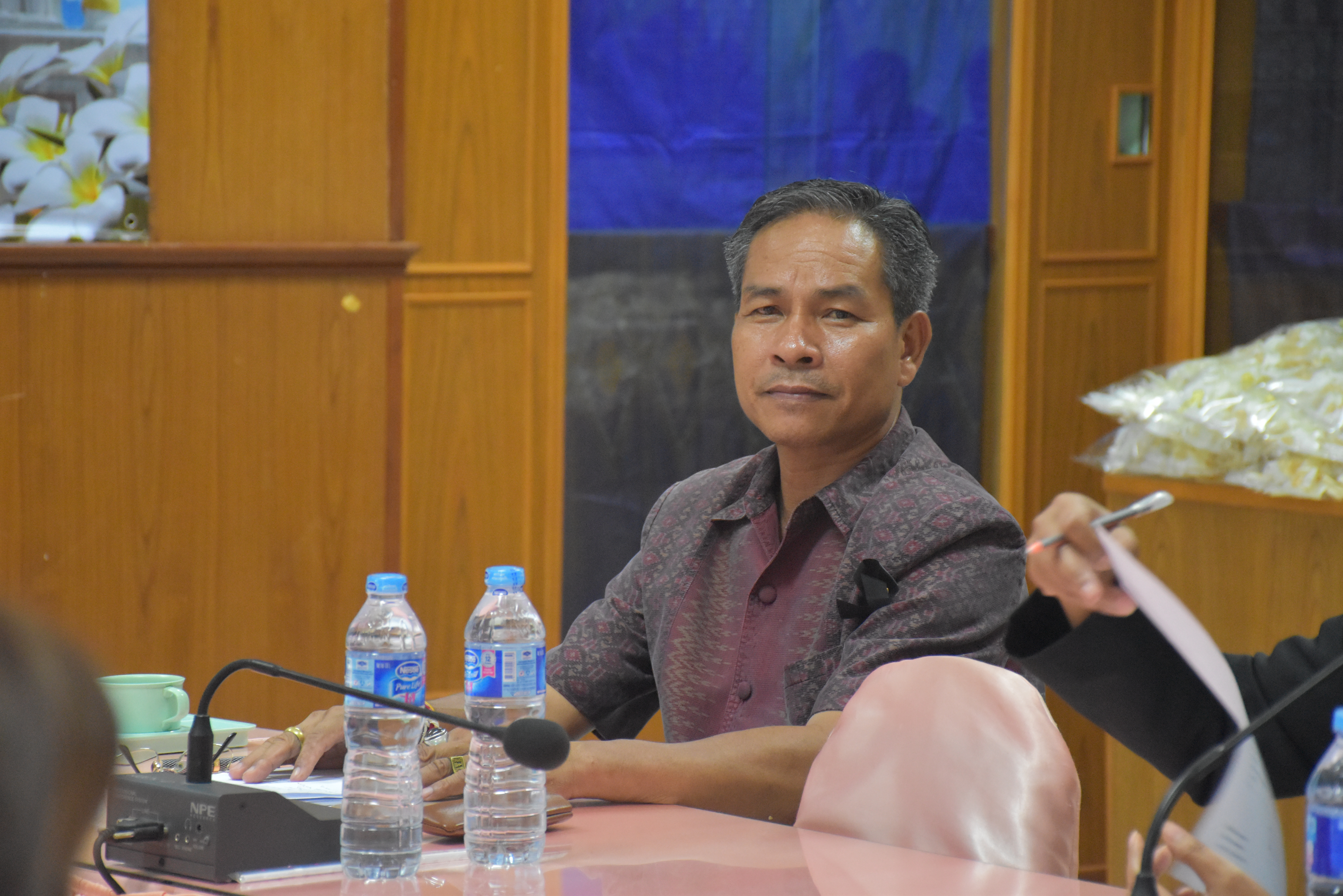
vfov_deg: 9.1
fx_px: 5595
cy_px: 448
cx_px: 672
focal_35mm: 150
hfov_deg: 13.7
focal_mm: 100
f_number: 5.6
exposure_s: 1/125
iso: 4000
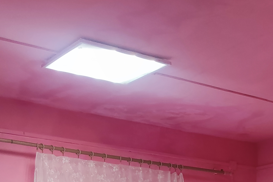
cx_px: 246
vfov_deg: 14.2
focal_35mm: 85
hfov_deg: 23.3
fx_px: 644
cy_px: 329
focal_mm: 5.43
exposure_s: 1/100
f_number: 1.89
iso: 264
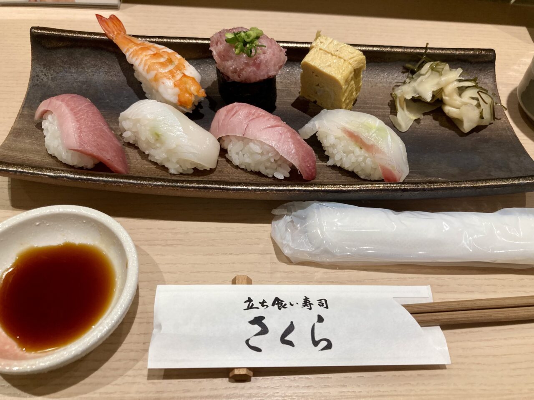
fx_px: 432
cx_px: 267
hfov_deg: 63.4
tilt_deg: -50.3
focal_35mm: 28
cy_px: 200
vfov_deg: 49.7
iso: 80
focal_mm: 3.99
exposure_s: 1/100
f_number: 1.8
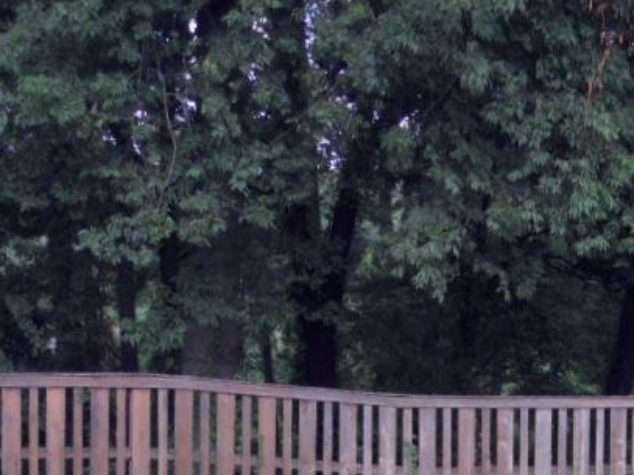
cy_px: 582
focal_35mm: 88
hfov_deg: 21.8
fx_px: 1611
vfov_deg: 16.1
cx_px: 550
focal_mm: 6.3
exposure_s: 1/125
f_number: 3.5
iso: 80
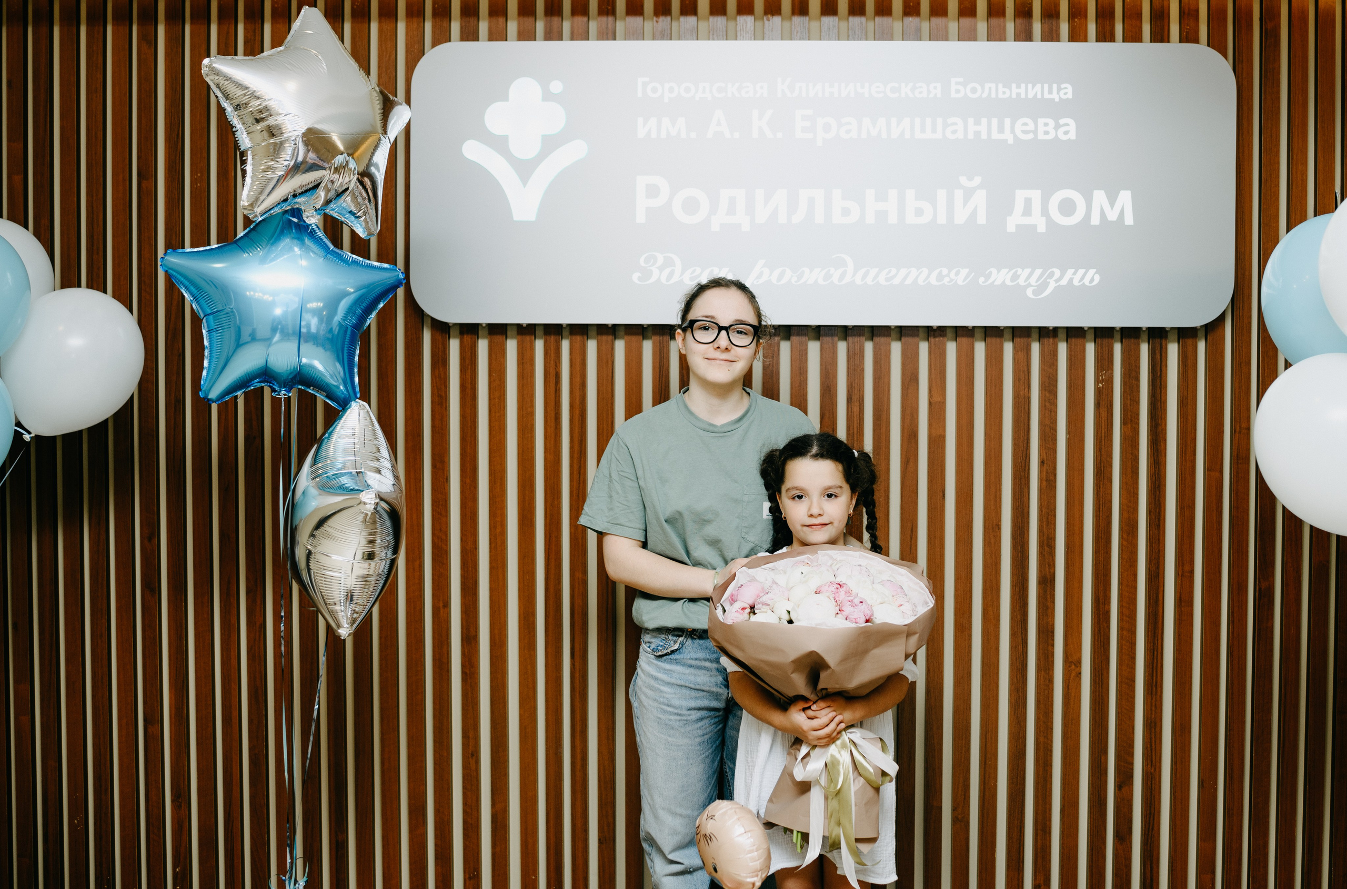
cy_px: 395
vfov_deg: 33.1
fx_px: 1495
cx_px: 742
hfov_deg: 48.4
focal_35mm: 40
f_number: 3.2
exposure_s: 1/160
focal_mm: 35
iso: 125
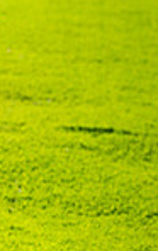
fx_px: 2066
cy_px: 216
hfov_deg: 4.2
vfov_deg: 7.0
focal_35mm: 301
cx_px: -333
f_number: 6.3
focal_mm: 70
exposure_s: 1/160
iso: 64
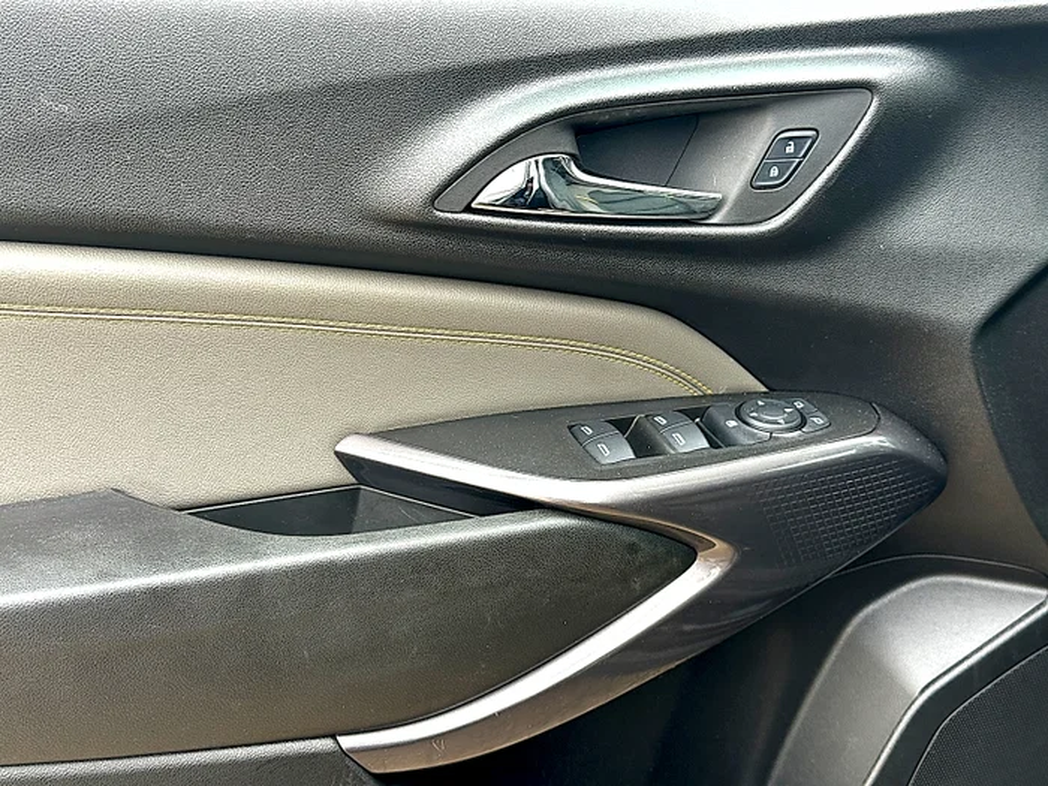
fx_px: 1453
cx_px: 524
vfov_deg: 30.3
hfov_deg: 39.7
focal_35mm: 48
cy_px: 393
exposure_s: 1/171
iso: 64
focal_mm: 6.86
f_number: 1.78
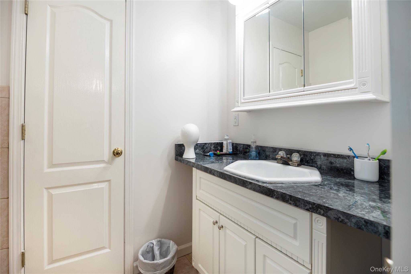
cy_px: 137
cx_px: 206
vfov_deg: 73.7
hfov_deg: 96.8
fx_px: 183
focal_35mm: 16
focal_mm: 16
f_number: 4
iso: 1000
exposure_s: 1/125
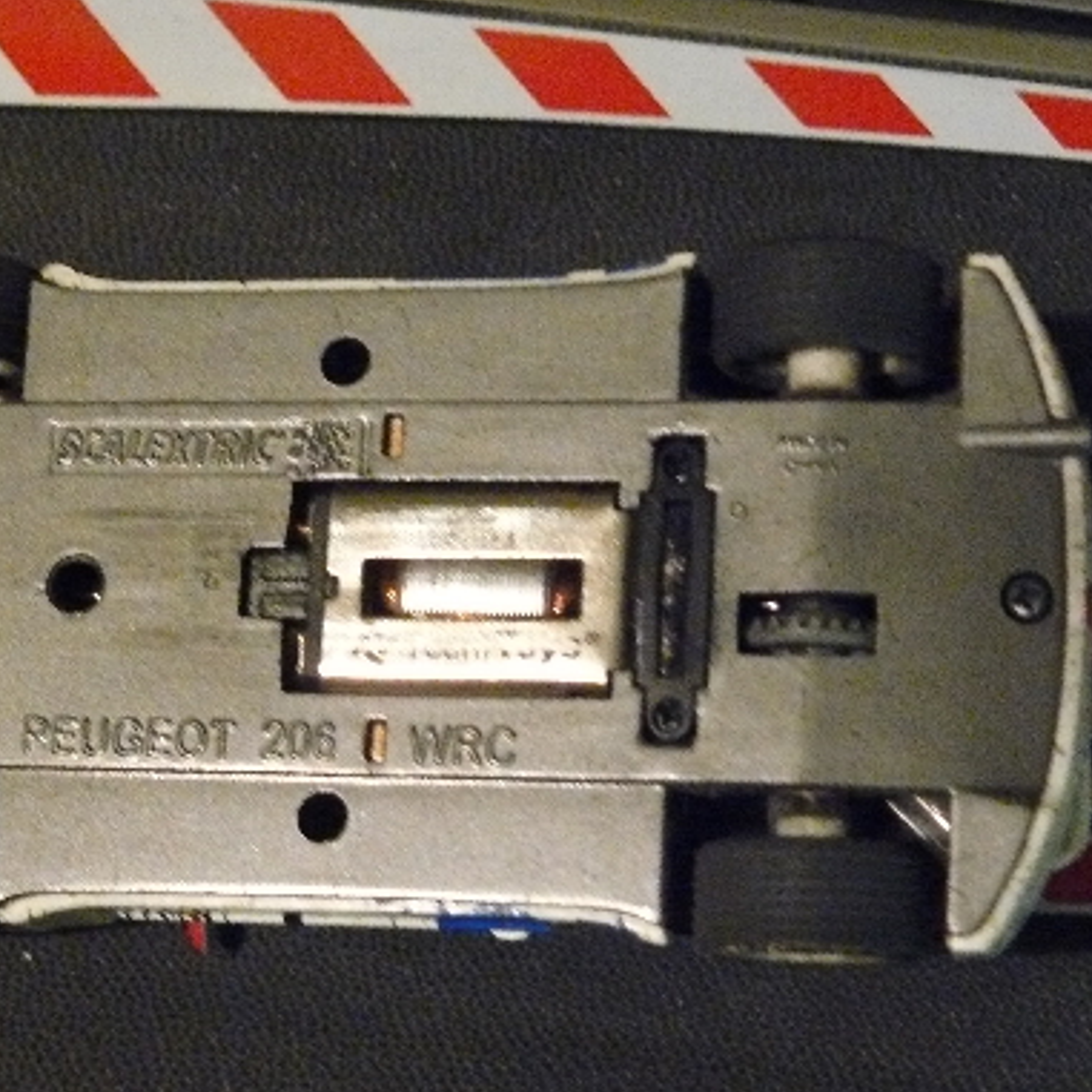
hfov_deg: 17.7
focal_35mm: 98
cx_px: 327
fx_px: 3498
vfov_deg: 17.7
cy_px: 482
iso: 800
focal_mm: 11
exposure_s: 1/13
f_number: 3.2
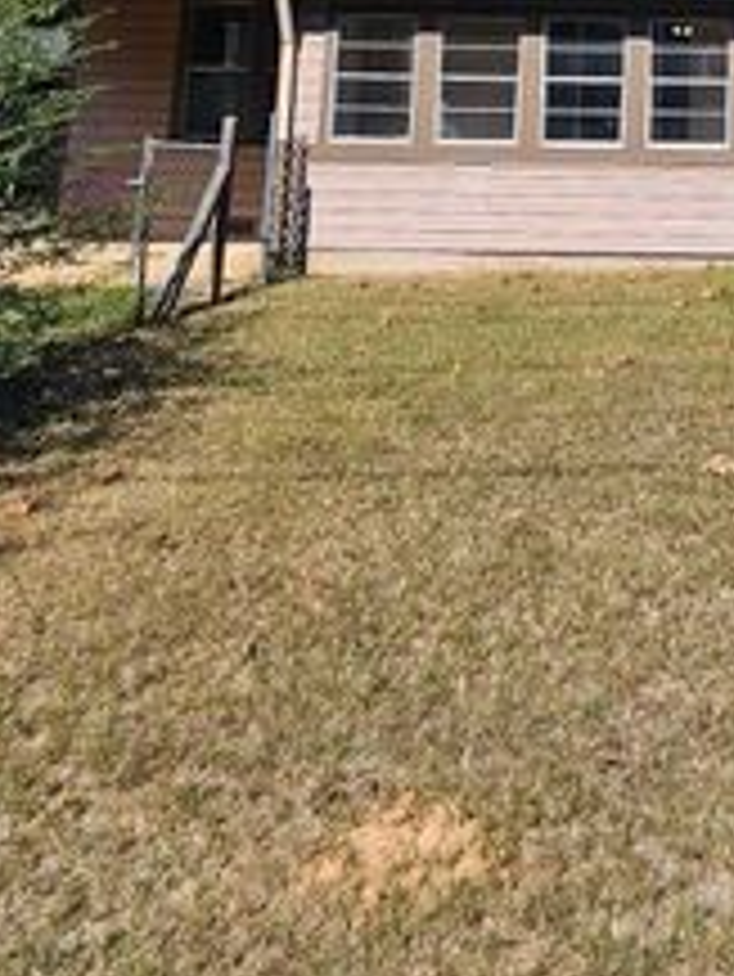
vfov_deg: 37.1
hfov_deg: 32.7
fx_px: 1130
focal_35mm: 40
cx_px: 752
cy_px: -160
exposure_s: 1/2443
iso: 50
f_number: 2.2
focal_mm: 2.2
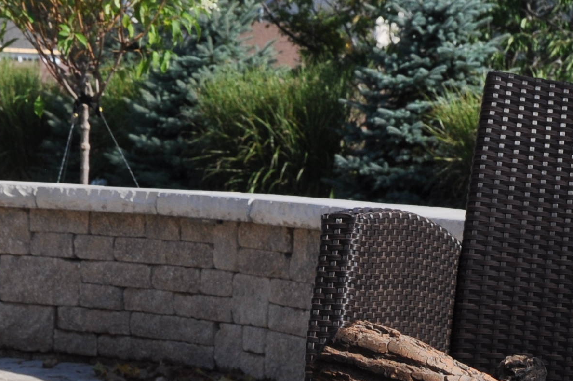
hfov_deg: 11.2
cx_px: 433
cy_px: 533
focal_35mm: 184
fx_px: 2924
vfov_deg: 7.3
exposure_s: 1/400
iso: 200
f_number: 10
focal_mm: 34
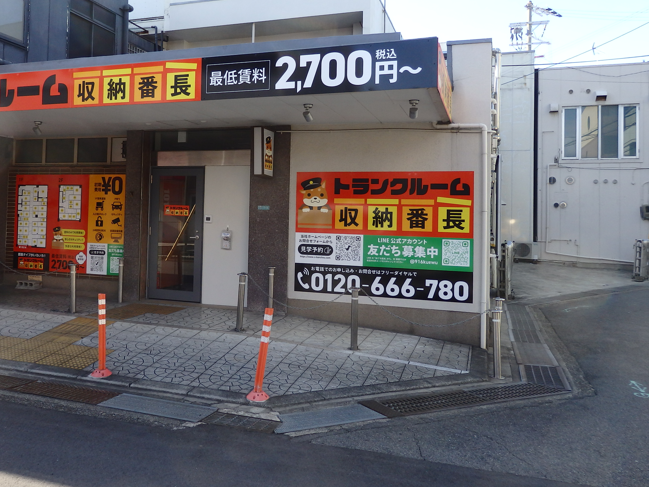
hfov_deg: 57.9
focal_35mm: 31
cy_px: 197
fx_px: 581
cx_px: 259
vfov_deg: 45.2
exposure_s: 1/400
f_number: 3
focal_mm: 4.5
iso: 125
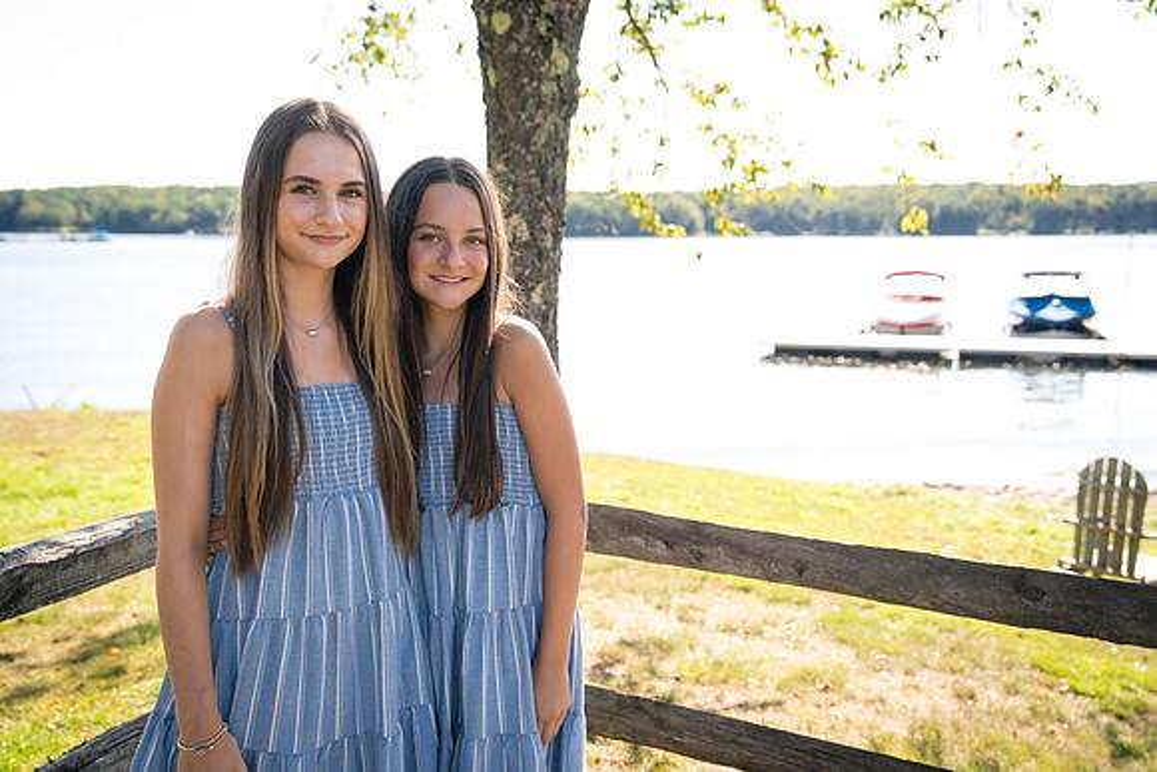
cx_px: 567
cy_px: 386
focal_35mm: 35
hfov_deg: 53.9
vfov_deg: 37.5
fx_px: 1137
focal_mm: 34
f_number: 3.5
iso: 125
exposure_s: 1/250
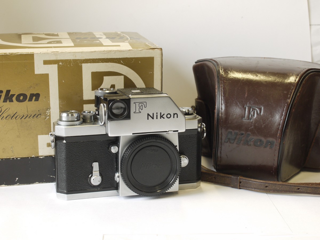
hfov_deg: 32.2
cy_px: 120
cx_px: 160
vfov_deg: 24.4
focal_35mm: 60
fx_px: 555
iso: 400
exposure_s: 1/30
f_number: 8
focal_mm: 30
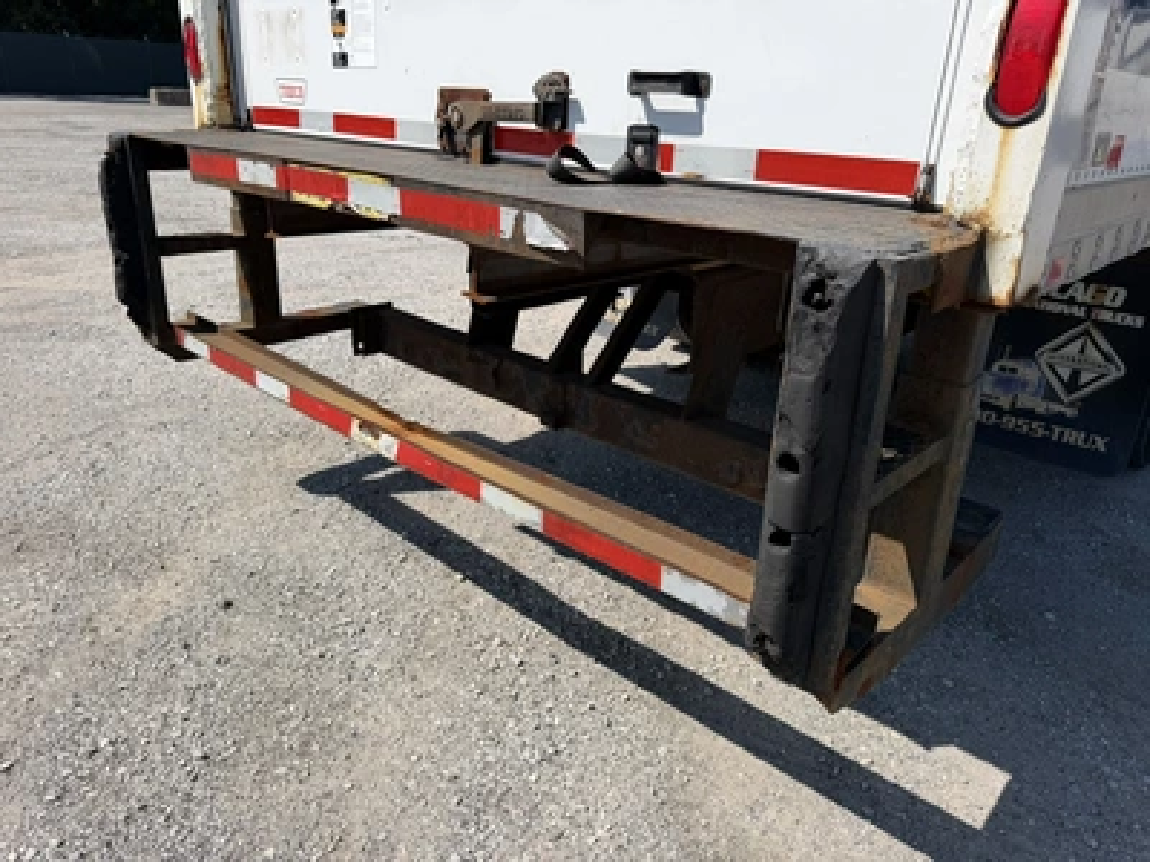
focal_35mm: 24
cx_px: 575
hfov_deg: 71.6
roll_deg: -2.3
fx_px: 797
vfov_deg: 56.8
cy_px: 431
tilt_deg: -23.9
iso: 80
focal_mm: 6.76
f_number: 1.78
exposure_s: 1/4673
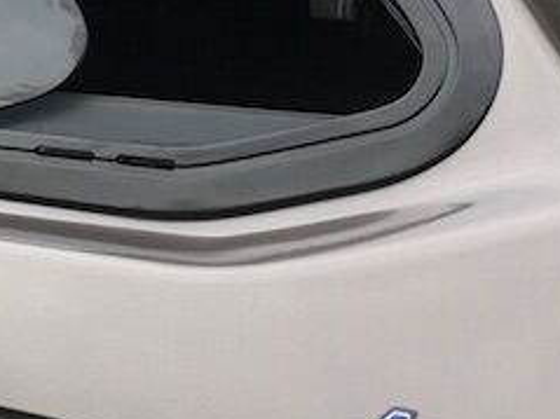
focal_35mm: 97
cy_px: 84
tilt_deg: -8.4
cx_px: -159
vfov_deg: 15.1
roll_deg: -2.5
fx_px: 1568
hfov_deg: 18.8
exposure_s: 1/196
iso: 25
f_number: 2.2
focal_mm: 4.15
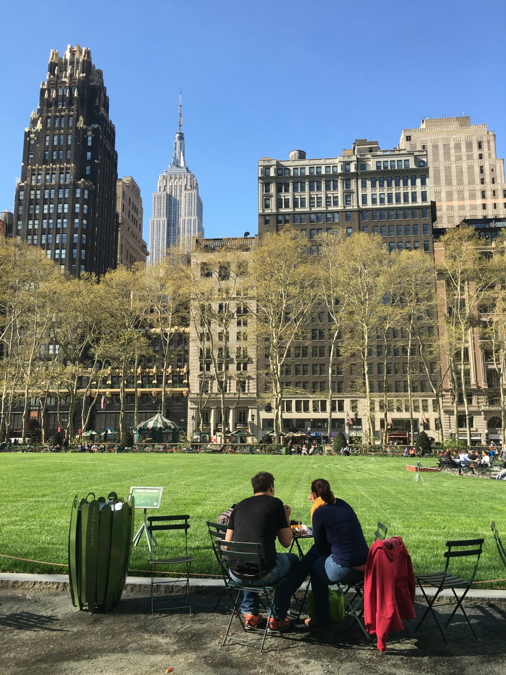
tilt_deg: +9.8
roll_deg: -0.2
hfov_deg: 48.2
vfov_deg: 61.7
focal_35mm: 29
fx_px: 565
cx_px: 253
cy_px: 338
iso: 25
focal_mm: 4.15
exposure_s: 1/674
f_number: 2.2
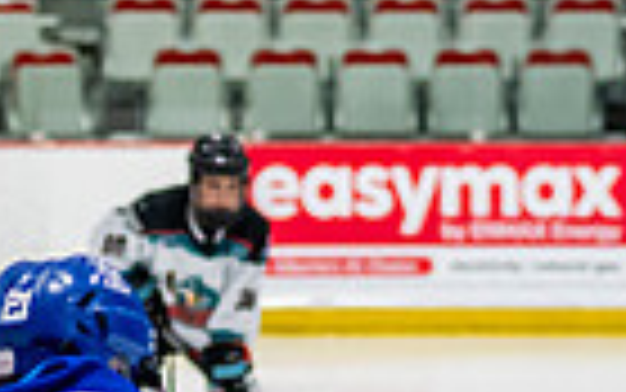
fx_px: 6690
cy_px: 749
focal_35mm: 392
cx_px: 981
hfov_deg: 5.3
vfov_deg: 3.3
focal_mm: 70
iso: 1600
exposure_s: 1/800
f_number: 3.2
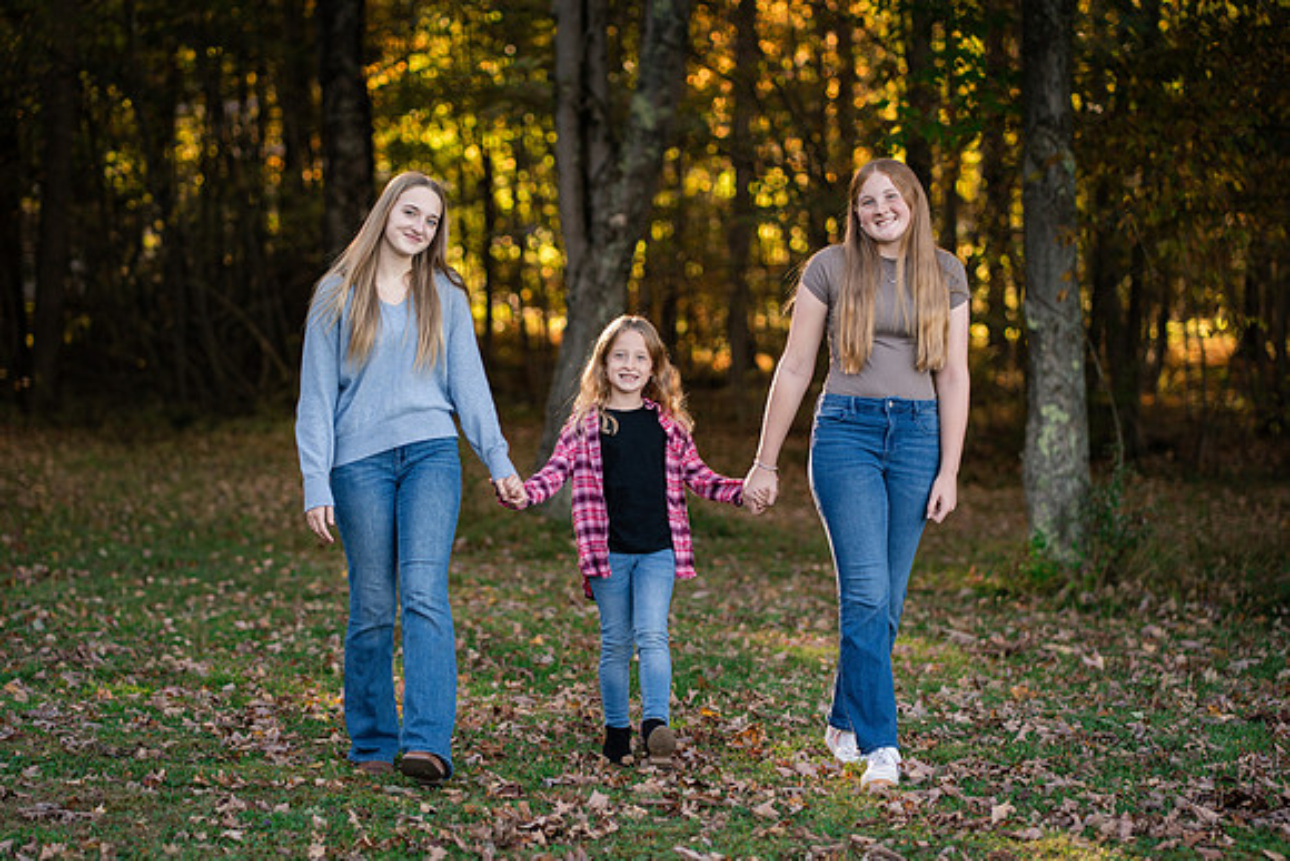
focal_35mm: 96
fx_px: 3442
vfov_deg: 14.3
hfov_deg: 21.2
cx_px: 612
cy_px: 486
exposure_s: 1/640
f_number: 2.2
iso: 320
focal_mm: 85
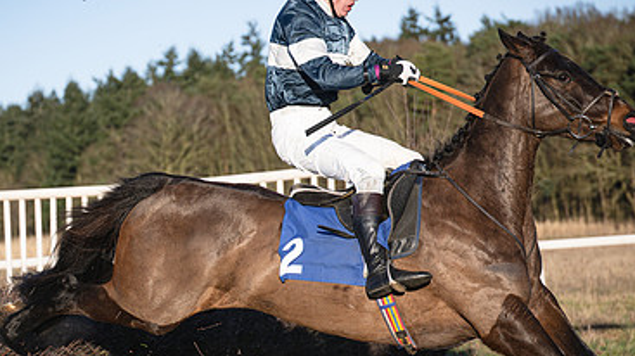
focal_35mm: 148
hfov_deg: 14.5
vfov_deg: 8.2
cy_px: 268
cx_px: 248
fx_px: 2491
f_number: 2.8
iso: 100
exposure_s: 1/2000
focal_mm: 70
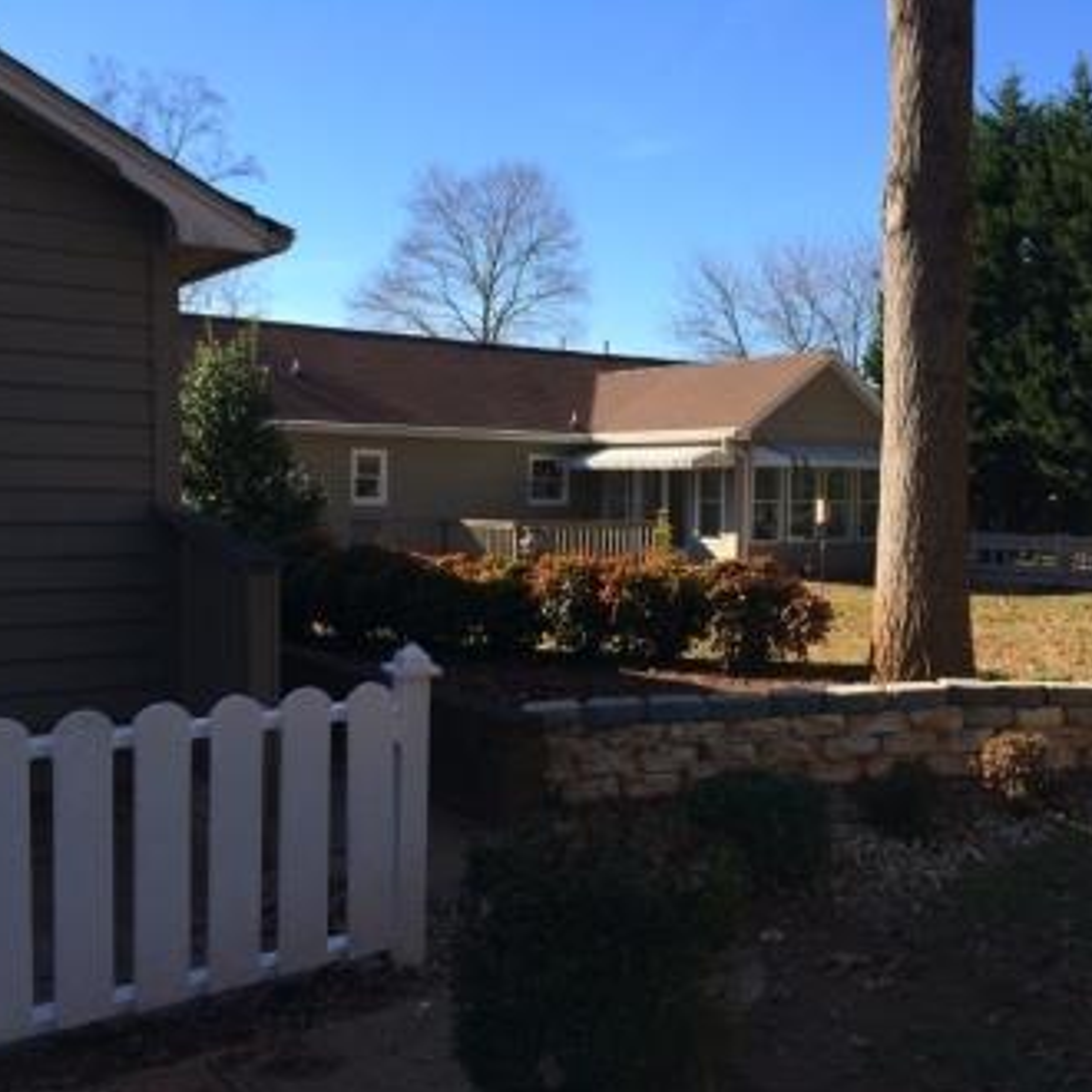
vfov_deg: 46.0
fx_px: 1285
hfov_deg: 45.6
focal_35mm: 36
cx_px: 698
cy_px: 553
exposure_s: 1/1080
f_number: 2.2
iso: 32
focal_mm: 4.12
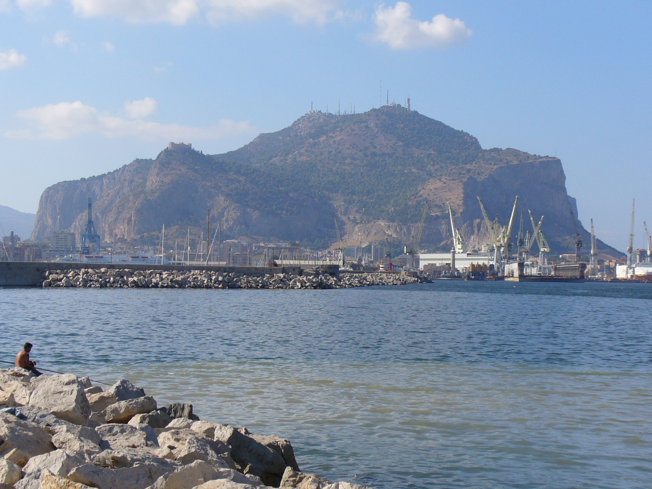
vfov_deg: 19.6
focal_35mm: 75
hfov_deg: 26.0
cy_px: 244
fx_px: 1413
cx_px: 326
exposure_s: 1/320
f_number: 6.2
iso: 80
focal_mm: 9.9
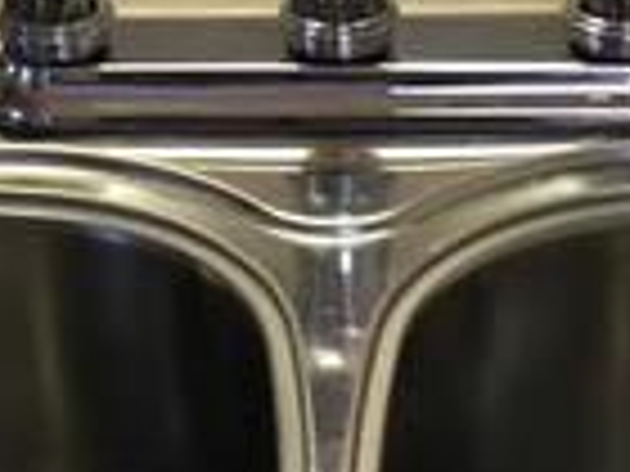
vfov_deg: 11.0
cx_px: 351
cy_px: 0
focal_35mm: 133
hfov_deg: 14.8
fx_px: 2421
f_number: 2.2
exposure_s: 1/30
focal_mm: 4.15
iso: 64
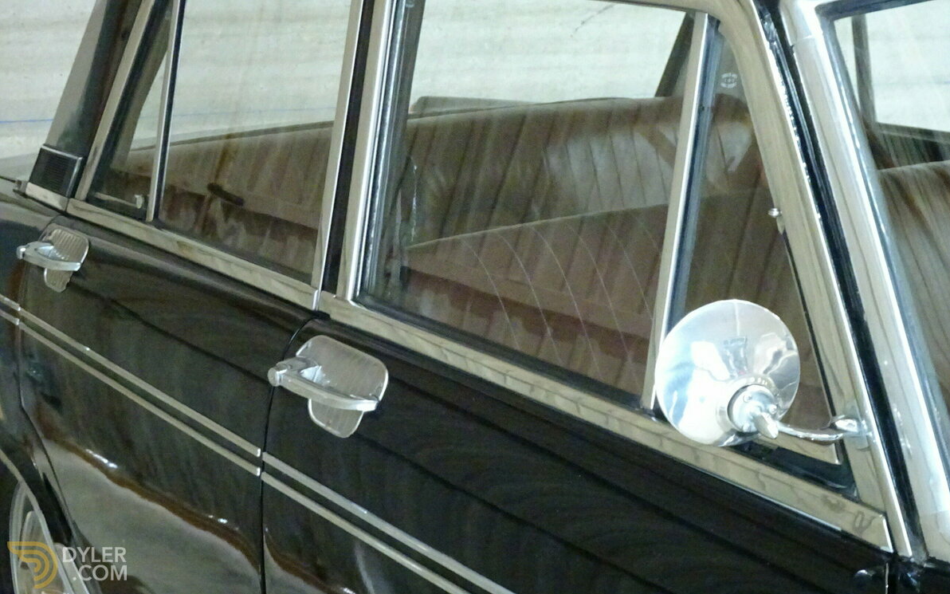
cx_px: 477
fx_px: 1657
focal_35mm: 64
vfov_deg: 20.3
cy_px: 238
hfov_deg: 32.0
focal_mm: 10.23
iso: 2500
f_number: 4.5
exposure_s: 1/8
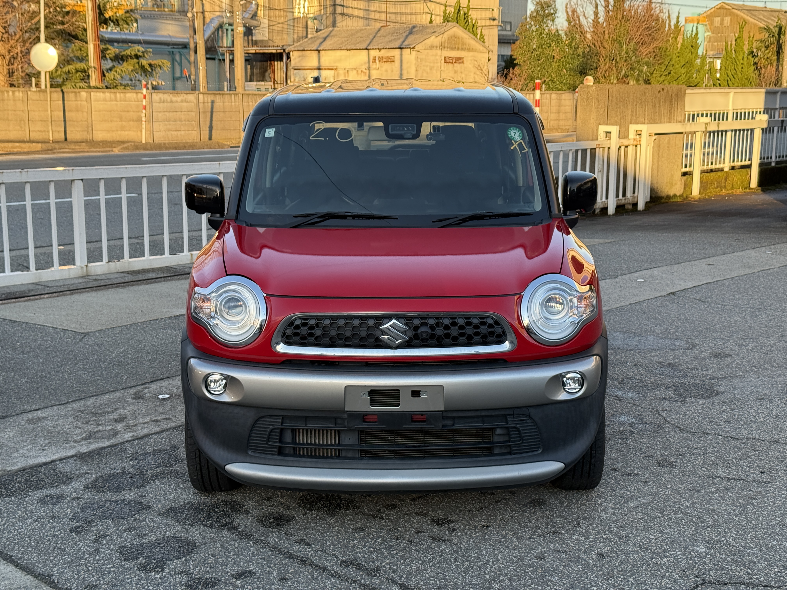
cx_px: 394
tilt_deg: -9.3
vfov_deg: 30.3
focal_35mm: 48
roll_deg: -0.1
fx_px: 1091
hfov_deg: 39.7
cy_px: 295
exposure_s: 1/549
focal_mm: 6.76
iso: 100
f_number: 1.78
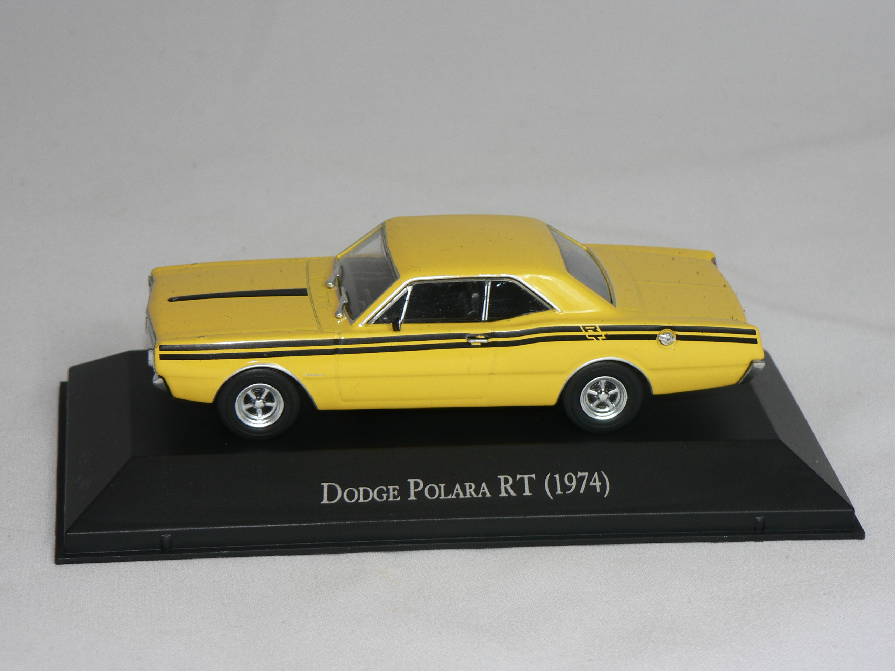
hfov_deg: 18.9
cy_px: 336
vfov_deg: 14.2
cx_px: 448
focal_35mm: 104
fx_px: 2689
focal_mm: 17.3
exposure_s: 1/60
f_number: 3.2
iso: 80
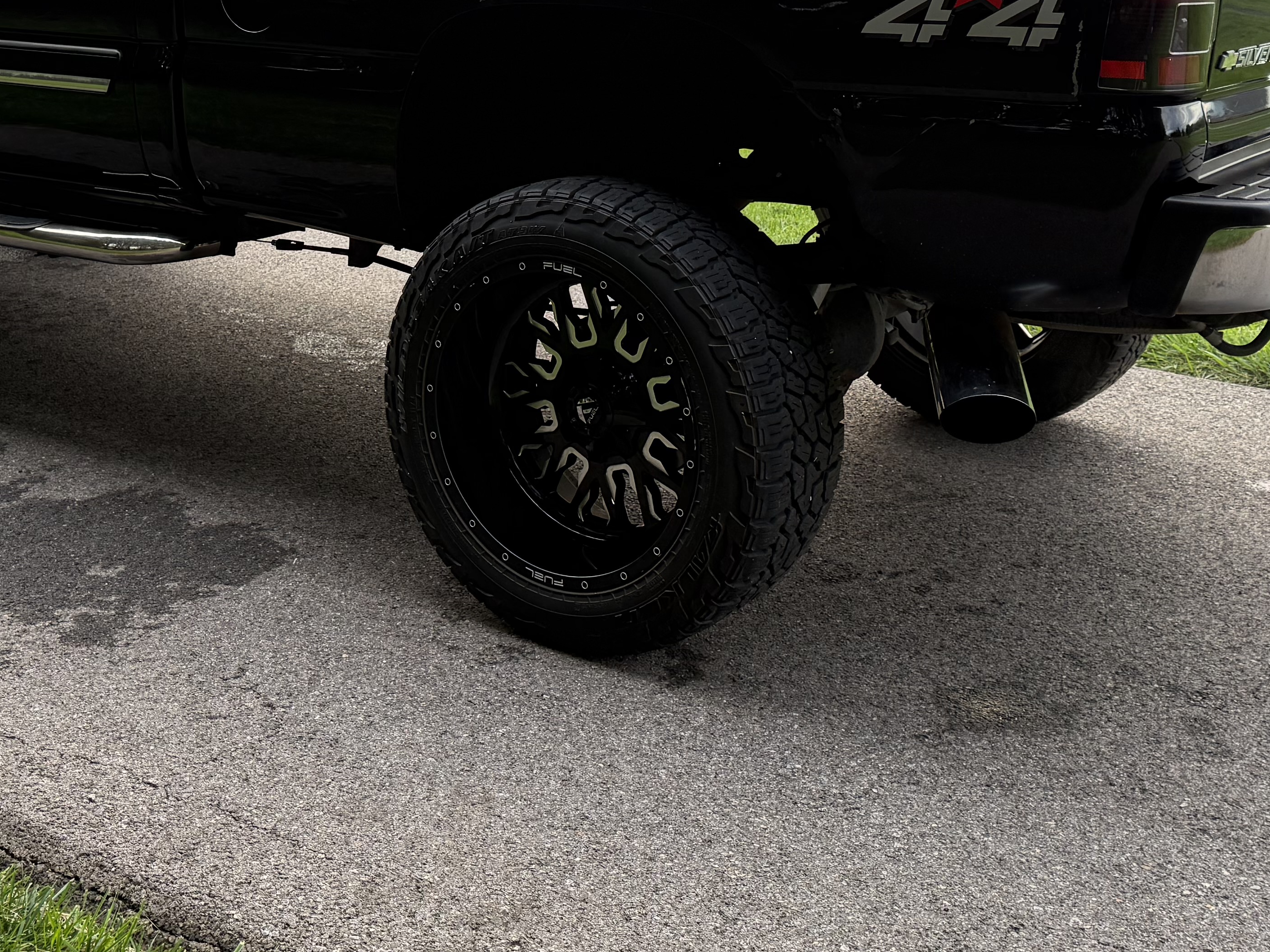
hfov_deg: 38.7
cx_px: 496
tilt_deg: -6.8
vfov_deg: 28.5
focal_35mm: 49
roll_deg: +1.1
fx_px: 1798
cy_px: 89
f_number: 1.78
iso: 100
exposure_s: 1/335
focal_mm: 6.76
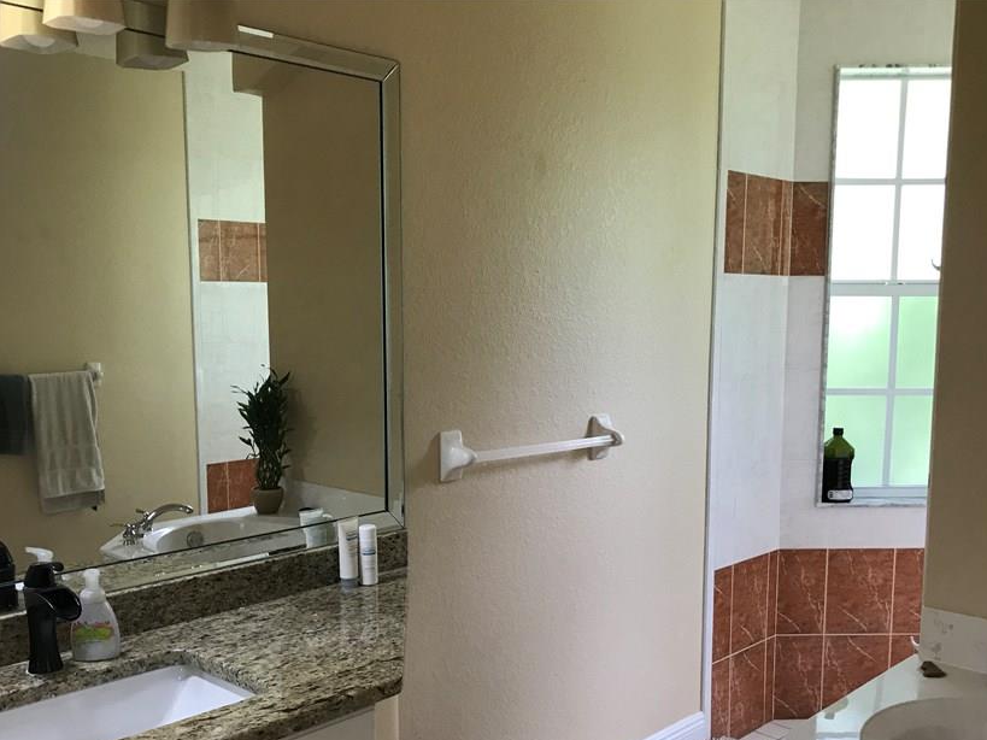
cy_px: 459
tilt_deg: -8.0
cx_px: 481
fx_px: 998
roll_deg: +1.1
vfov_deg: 40.4
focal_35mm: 35
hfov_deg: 52.6
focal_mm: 3.99
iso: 40
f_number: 1.8
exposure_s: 1/30
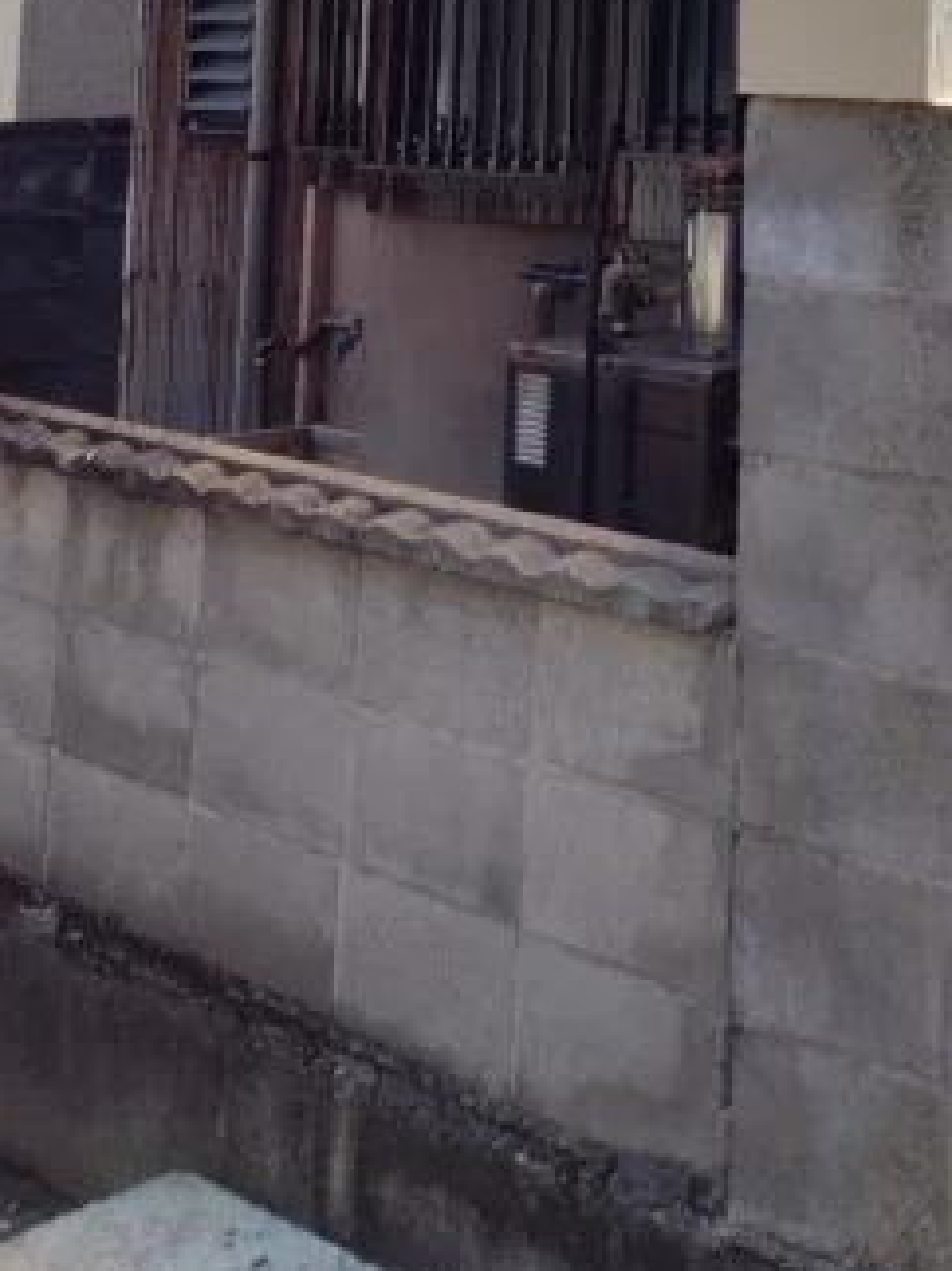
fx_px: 2679
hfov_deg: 18.1
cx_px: 1404
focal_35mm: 73
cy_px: -405
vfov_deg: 23.4
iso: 50
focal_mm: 5.6
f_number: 1.9
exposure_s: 1/1067
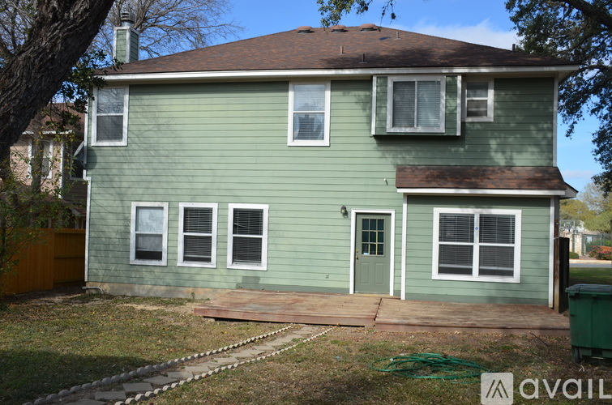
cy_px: 202
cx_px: 306
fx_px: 560
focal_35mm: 33
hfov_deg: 57.3
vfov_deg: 39.8
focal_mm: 22
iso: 100
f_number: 8
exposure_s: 1/250
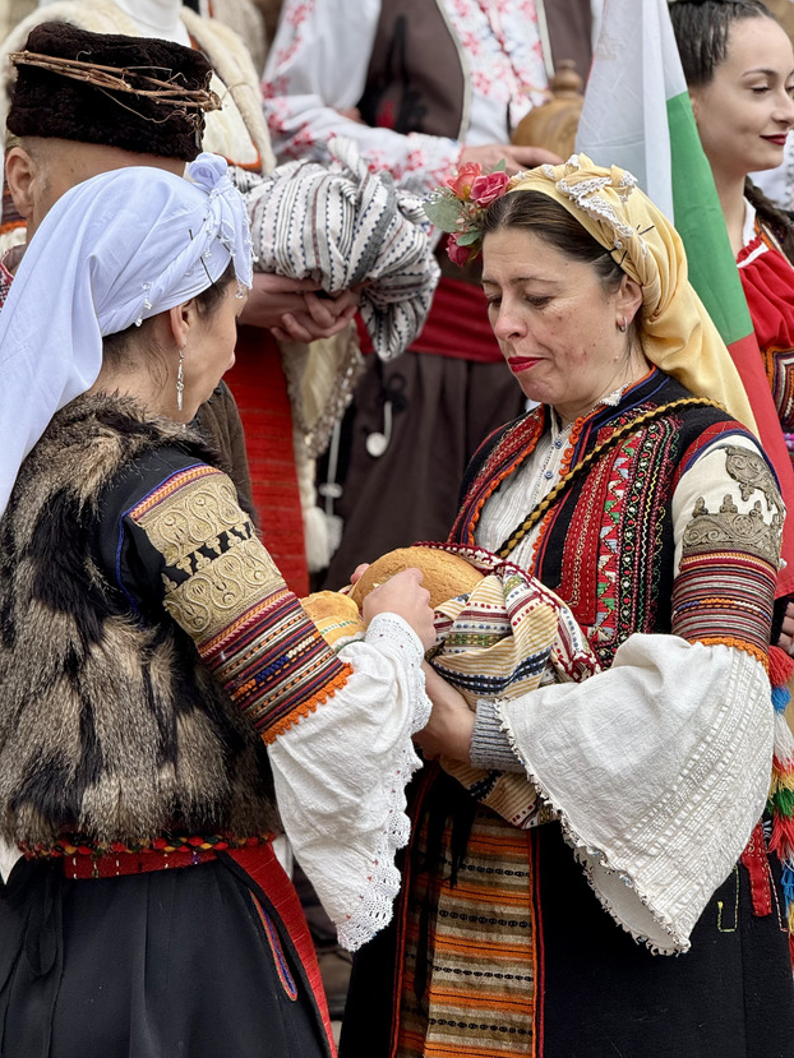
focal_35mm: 137
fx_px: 4189
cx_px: 440
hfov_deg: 10.8
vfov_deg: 14.4
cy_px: 481
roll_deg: -2.2
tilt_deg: -0.9
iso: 64
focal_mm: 15.66
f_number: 2.8
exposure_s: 1/426
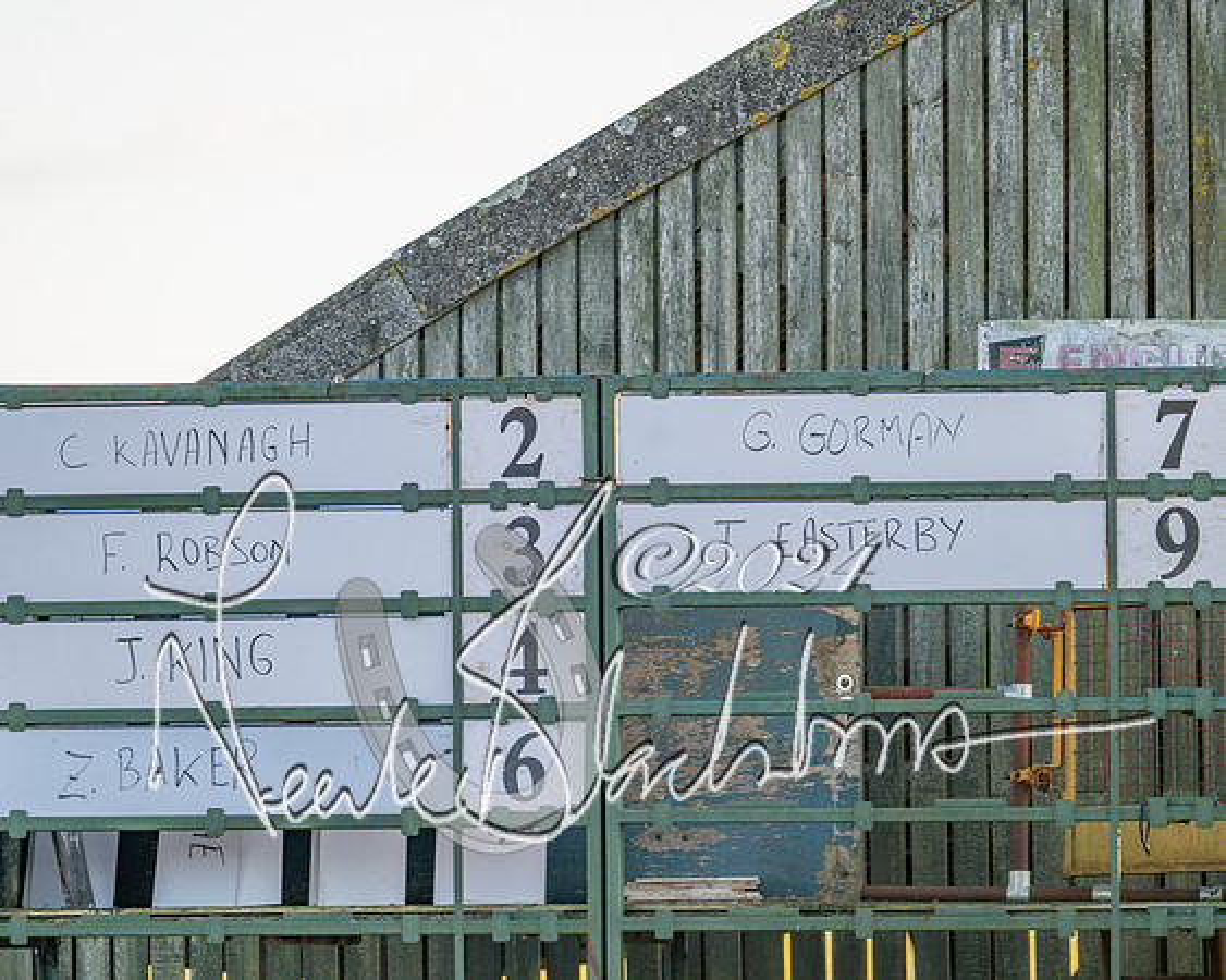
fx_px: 16340
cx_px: 578
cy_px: 490
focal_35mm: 450
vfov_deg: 3.4
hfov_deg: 4.3
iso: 400
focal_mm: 400
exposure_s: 1/640
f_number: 5
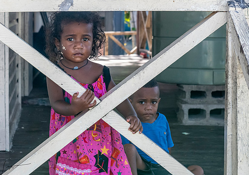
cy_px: 43
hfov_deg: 17.5
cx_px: 78
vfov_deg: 12.3
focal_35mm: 115
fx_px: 806
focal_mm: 70
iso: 1600
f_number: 8
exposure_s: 1/400
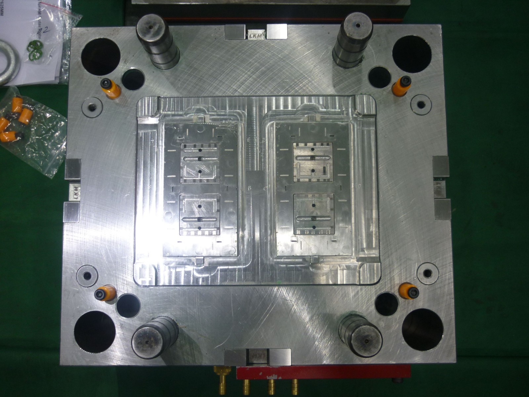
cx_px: 264
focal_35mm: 33
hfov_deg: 55.4
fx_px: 504
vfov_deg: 42.9
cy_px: 198
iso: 100
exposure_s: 1/8
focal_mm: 5.5
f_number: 2.8
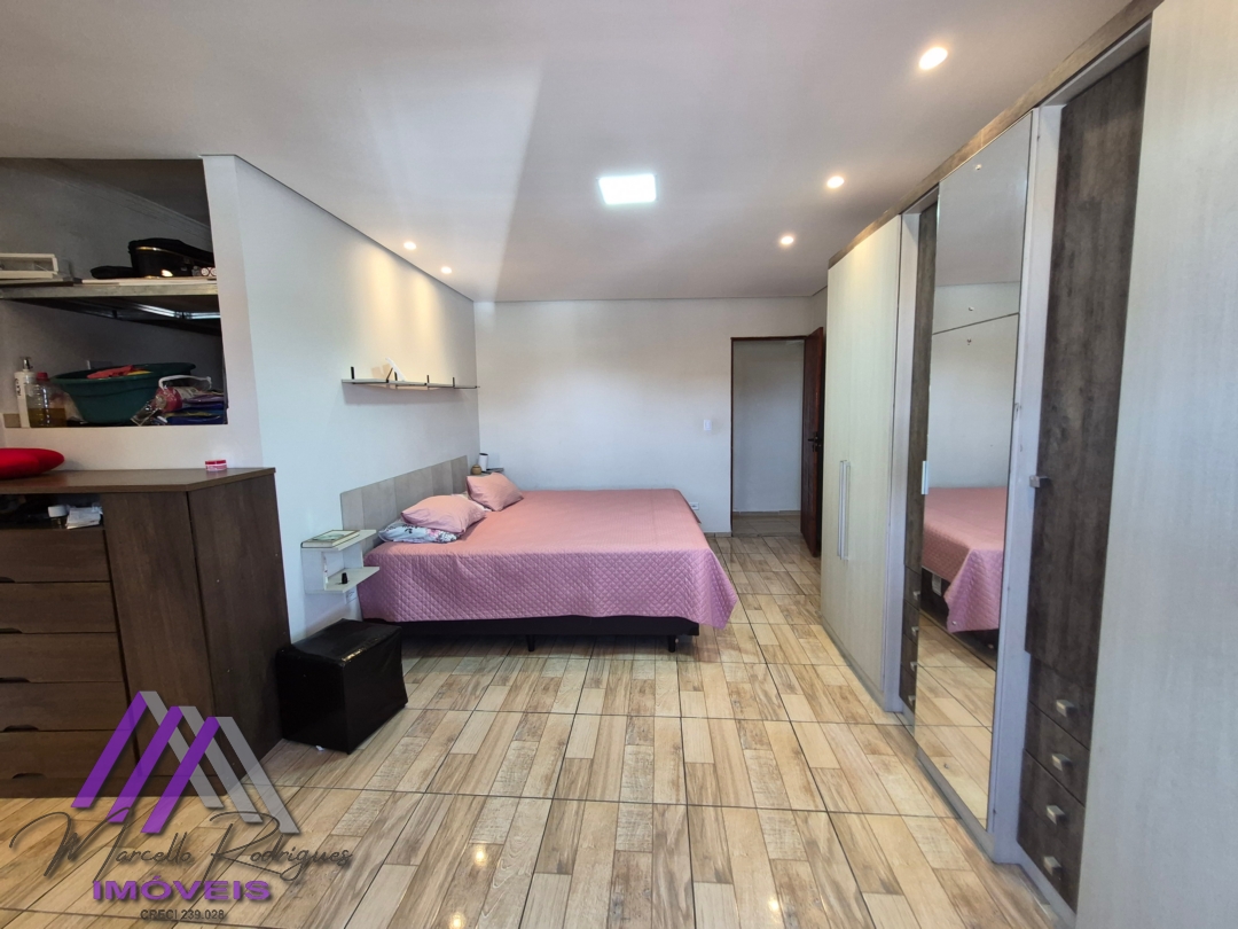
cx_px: 619
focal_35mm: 13
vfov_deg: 89.9
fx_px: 465
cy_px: 464
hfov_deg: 106.2
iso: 320
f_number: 2.2
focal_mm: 1.74
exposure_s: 1/60
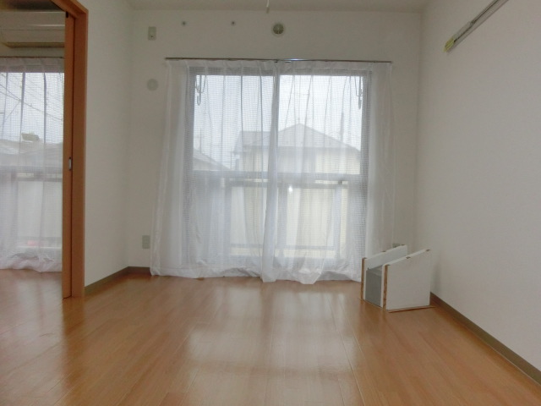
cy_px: 203
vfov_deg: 54.9
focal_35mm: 25
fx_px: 391
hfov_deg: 69.4
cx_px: 270
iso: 400
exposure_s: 1/400
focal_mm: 4.5
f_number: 3.5
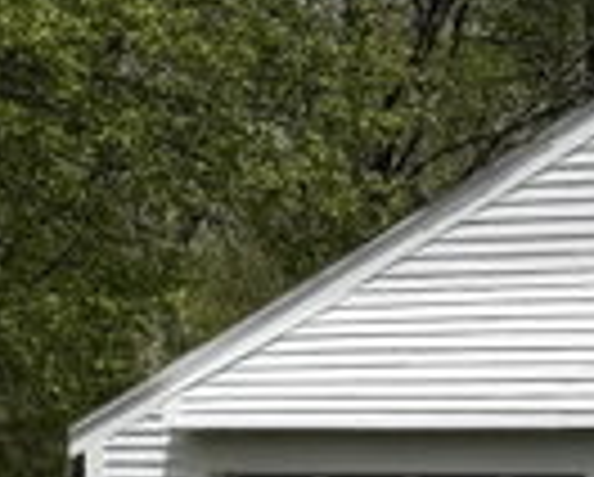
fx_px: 2394
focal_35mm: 136
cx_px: 1112
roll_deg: -1.0
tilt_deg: -9.8
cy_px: 945
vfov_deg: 10.5
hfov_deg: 12.7
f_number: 1.78
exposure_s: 1/10309
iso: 80
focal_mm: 6.76
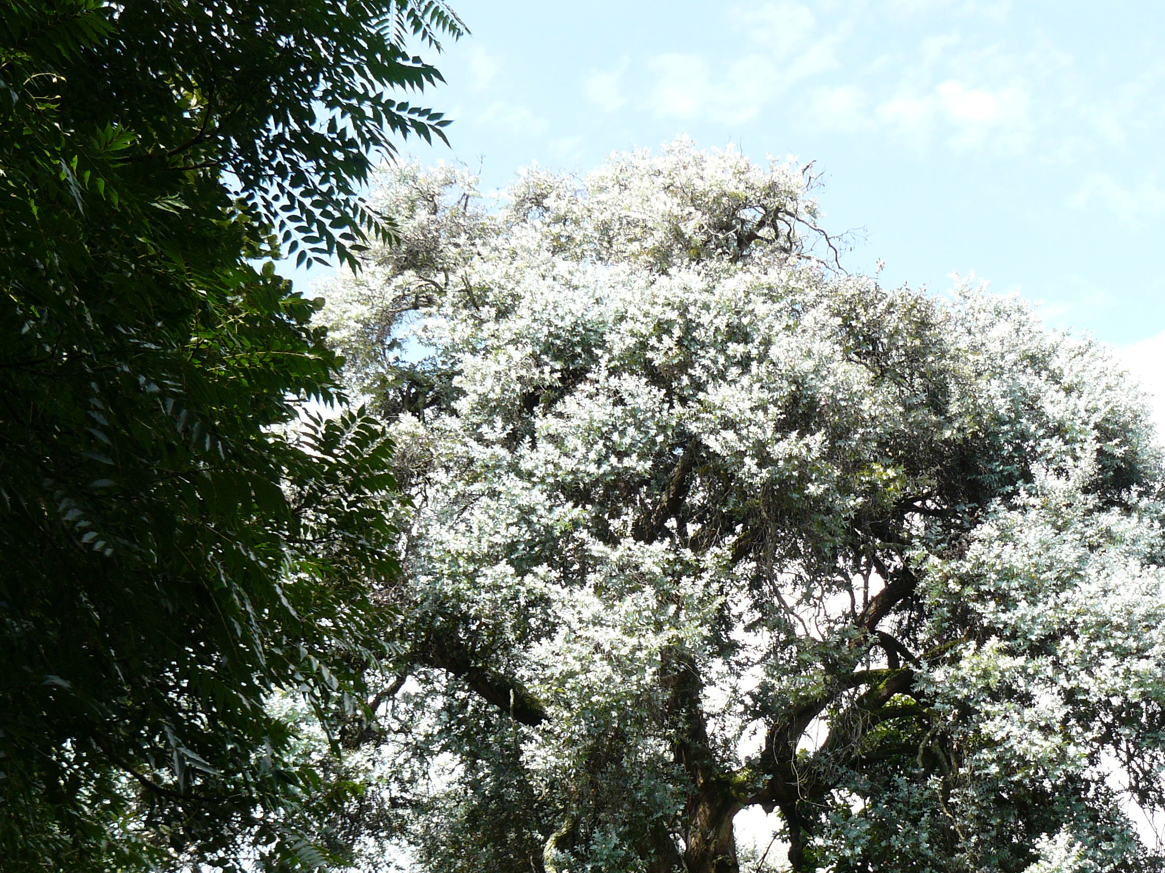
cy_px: 602
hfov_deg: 28.5
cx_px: 669
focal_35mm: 68
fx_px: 2289
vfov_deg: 21.5
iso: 100
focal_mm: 8
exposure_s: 1/200
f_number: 4
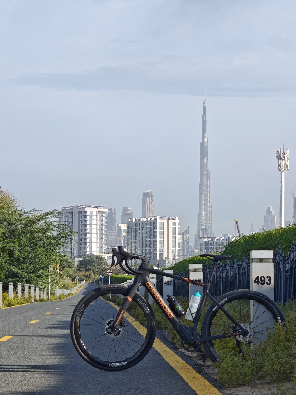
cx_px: 148
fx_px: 1368
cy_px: 198
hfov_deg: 12.3
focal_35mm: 120
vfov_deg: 16.4
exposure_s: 1/472
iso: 50
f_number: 2
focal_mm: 9
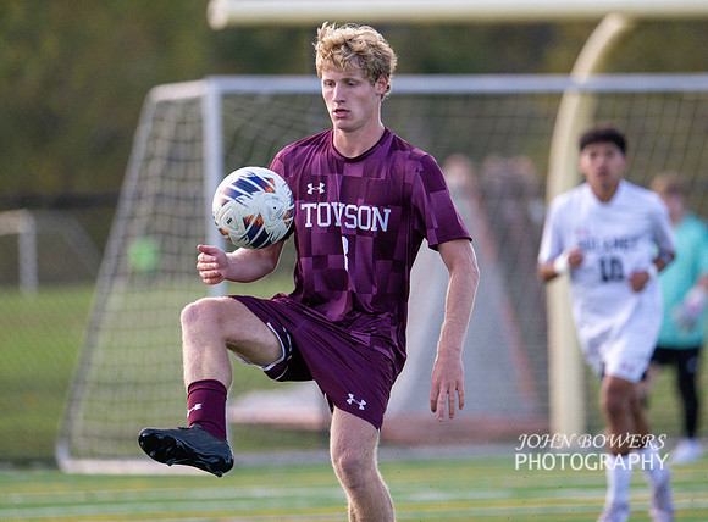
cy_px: 221
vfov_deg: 2.8
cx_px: 388
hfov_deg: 3.8
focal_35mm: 525
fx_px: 10667
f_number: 4.5
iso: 2800
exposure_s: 1/2500
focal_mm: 400
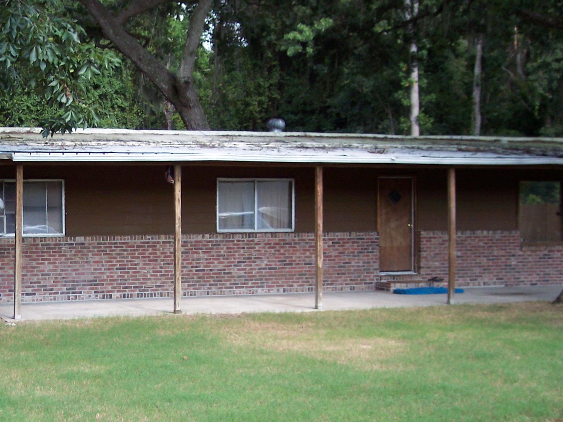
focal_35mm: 62
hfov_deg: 30.7
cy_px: 287
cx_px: 137
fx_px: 1008
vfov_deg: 23.5
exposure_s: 1/500
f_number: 2.8
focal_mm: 8
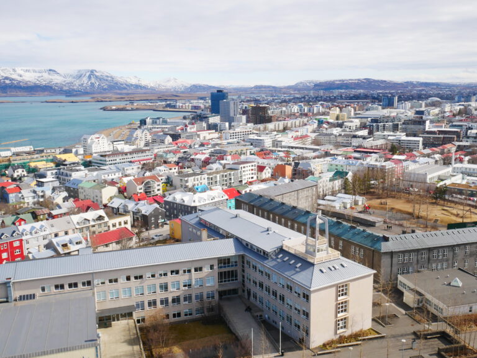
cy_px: 179
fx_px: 469
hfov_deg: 53.9
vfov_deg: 41.8
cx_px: 238
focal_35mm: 34
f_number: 9
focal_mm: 17
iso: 200
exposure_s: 1/400
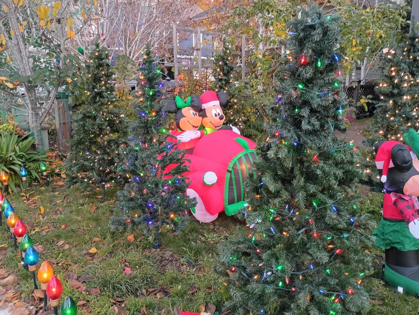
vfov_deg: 48.2
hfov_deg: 61.7
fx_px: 351
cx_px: 210
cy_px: 158
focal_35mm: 29
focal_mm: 4.27
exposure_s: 1/30
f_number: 1.8
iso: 778
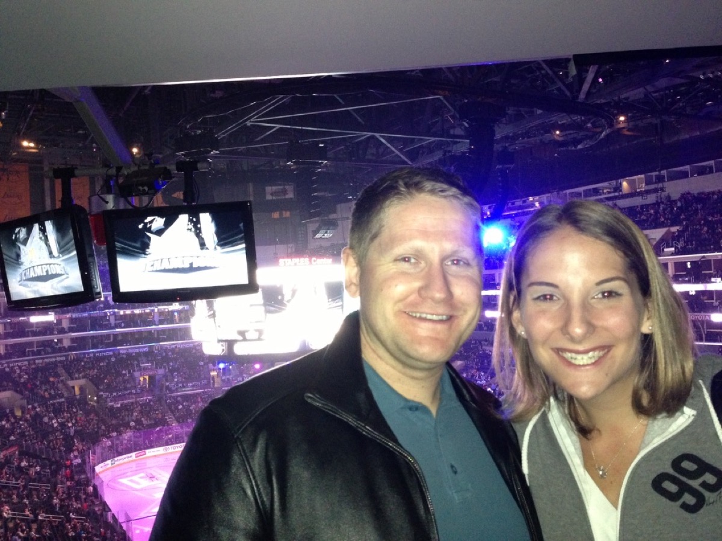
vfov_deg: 42.9
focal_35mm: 33
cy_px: 270
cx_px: 361
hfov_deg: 55.4
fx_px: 688
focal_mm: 4.13
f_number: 2.4
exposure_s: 1/16
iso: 400
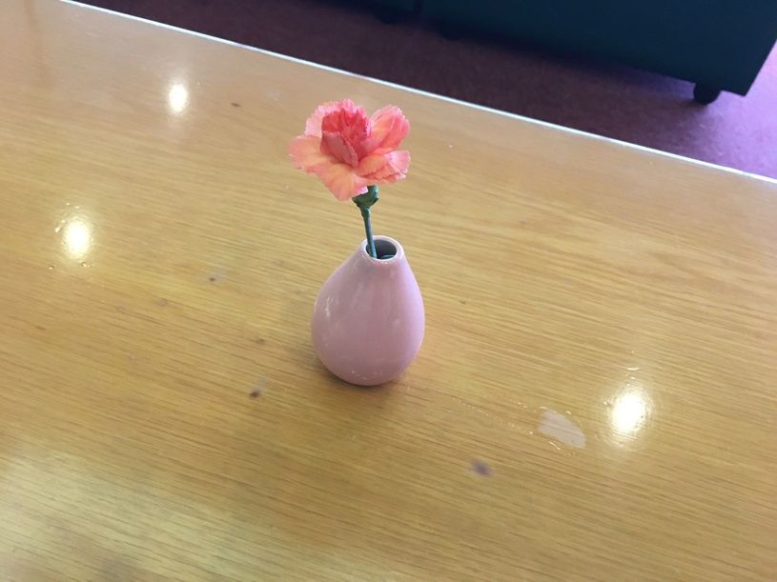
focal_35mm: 29
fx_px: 651
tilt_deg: -43.3
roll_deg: -12.0
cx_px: 388
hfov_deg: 61.7
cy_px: 291
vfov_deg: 48.2
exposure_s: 1/30
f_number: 2.2
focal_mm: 4.15
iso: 160
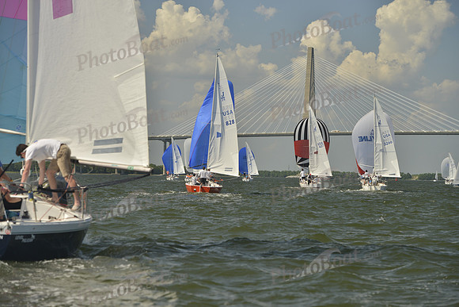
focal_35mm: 122
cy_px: 154
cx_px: 230
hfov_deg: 16.8
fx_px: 1556
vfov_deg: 11.2
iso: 280
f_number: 6.3
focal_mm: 122
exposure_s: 1/1250
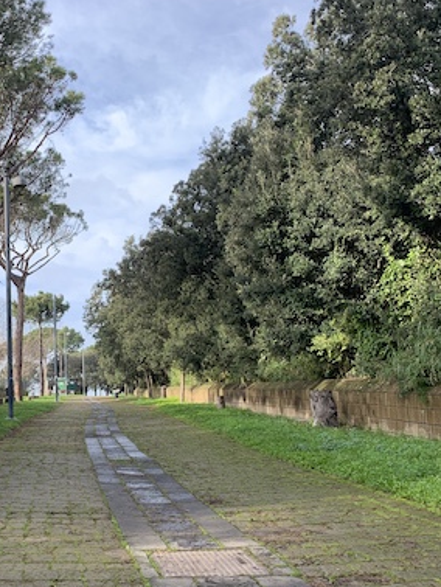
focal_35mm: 44
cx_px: 78
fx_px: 747
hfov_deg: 31.9
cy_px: 368
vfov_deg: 42.6
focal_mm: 4.25
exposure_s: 1/587
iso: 25
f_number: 1.8
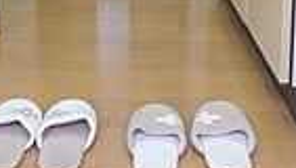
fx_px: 582
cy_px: -57
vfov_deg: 15.5
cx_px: 120
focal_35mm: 74
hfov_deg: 28.5
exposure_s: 1/60
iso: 250
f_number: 2.8
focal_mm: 3.58
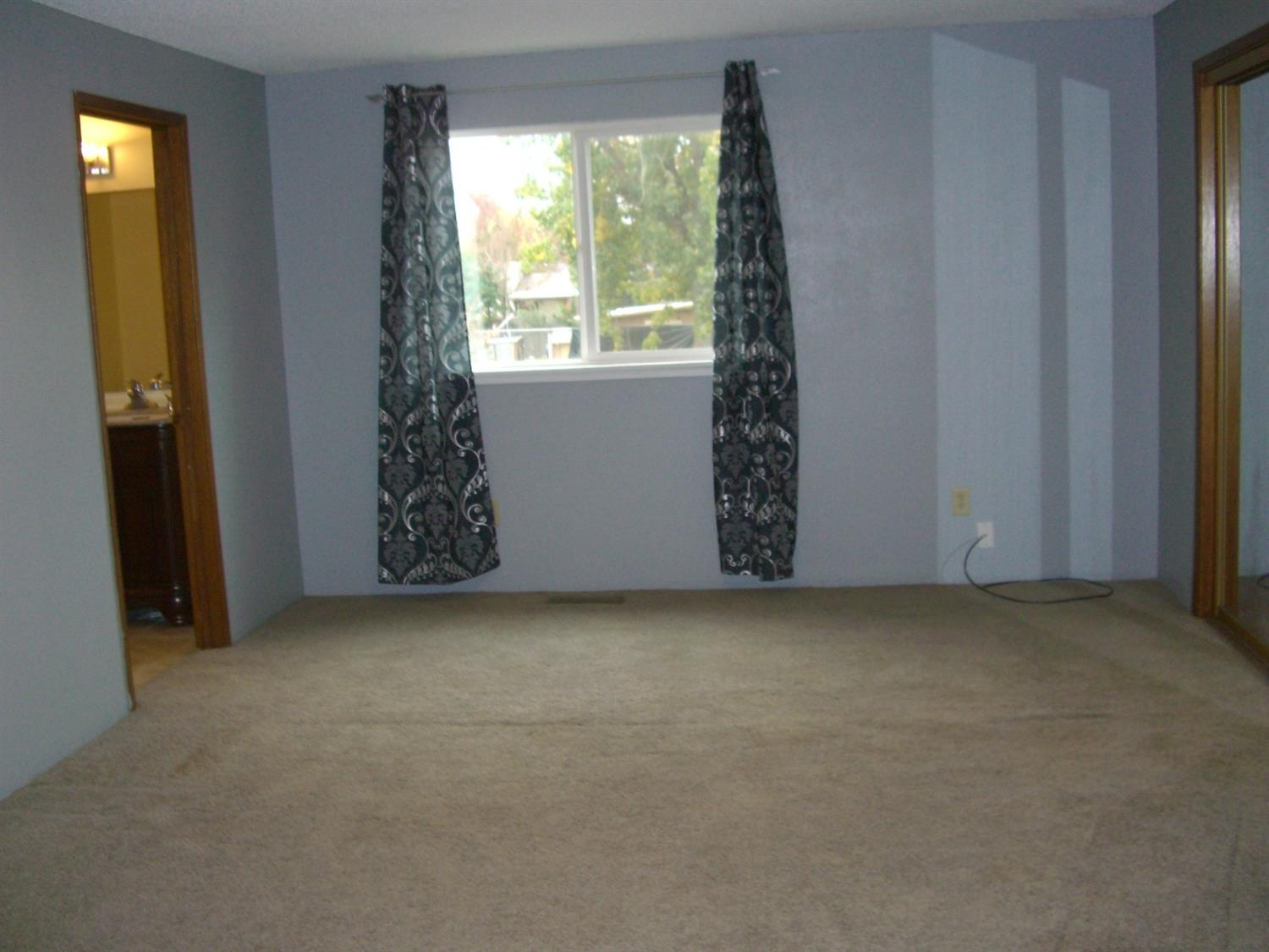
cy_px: 476
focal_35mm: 38
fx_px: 1393
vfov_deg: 37.7
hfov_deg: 49.0
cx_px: 634
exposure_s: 1/60
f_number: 2.8
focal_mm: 7.9
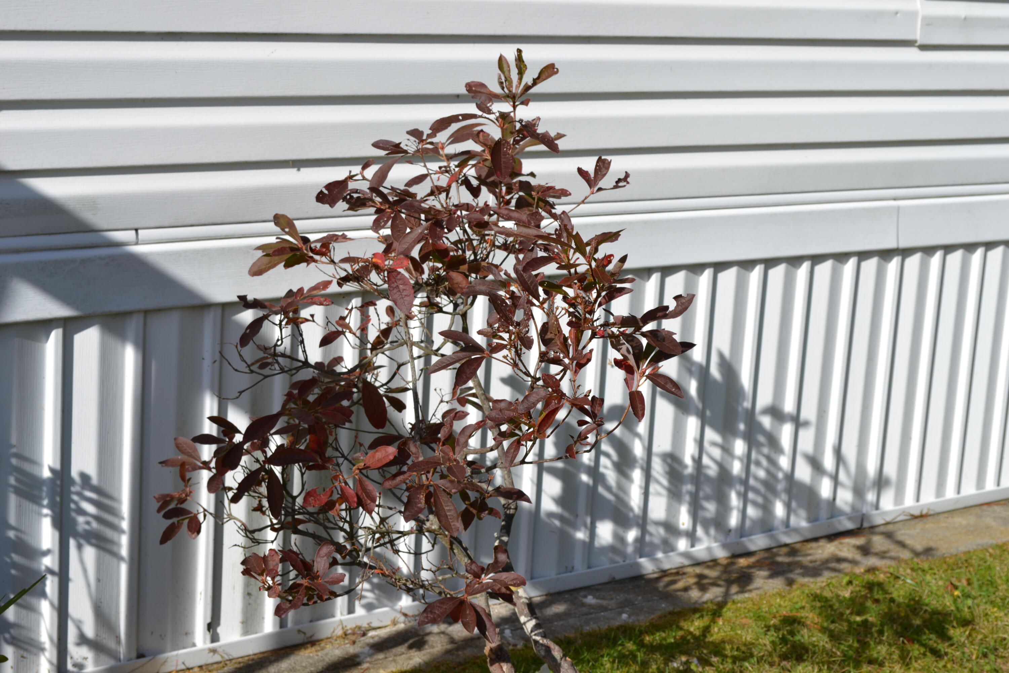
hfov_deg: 29.9
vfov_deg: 20.2
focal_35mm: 68
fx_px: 1892
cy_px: 336
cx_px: 504
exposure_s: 1/320
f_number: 9
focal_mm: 45
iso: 100
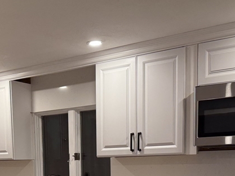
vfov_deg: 23.2
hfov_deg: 32.3
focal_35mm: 59
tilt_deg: -5.5
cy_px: 197
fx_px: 400
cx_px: 66
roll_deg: +1.0
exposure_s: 1/60
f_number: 1.78
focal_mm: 6.76
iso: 125
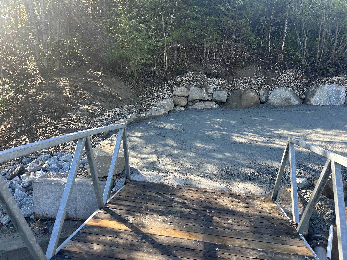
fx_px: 261
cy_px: 130
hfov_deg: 67.3
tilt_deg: -13.6
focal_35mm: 26
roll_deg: -2.1
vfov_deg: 53.1
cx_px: 174
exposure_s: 1/290
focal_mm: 5.7
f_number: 1.5
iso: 40
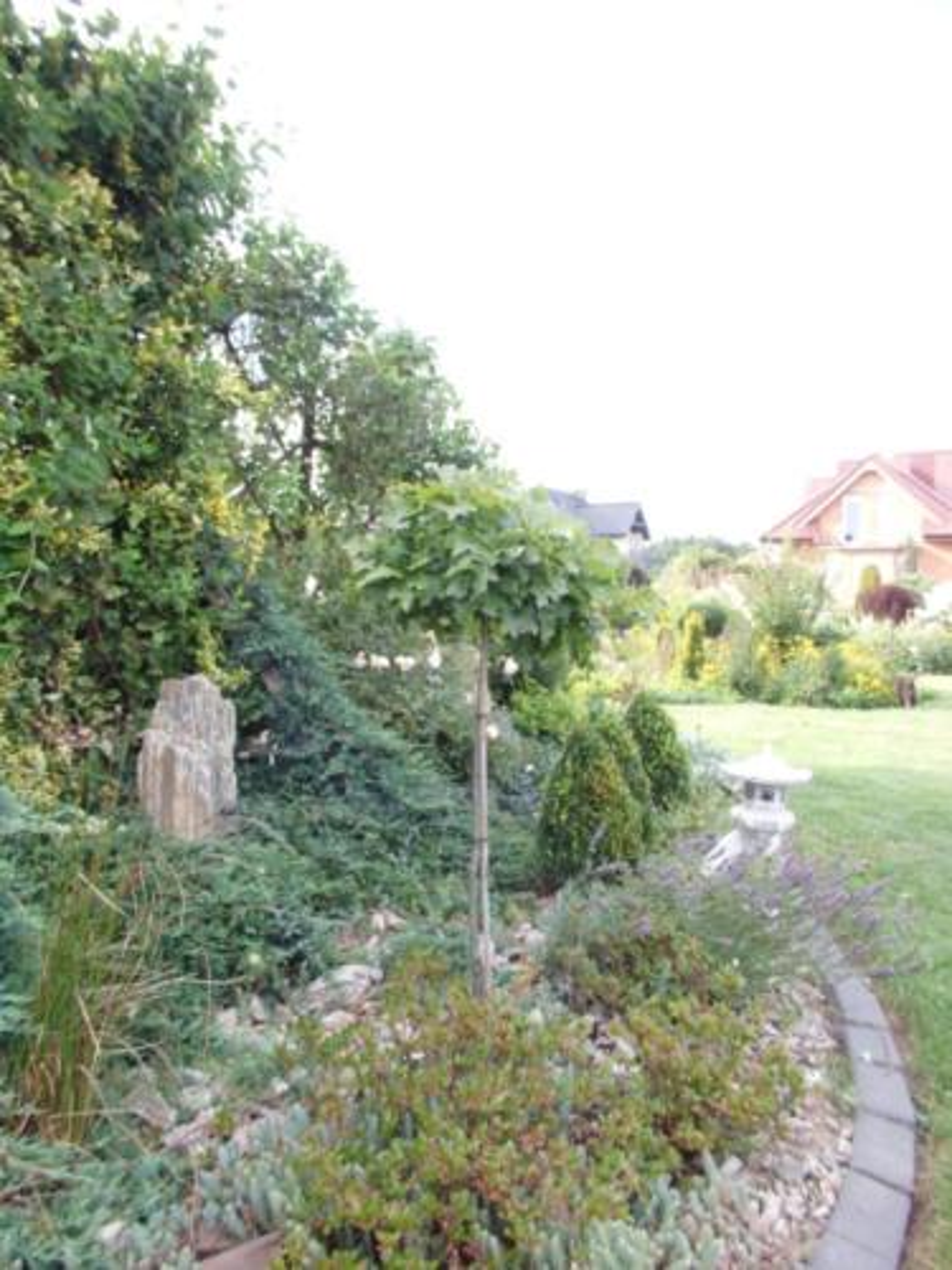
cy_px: 635
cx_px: 476
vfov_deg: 69.4
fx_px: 917
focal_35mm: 25
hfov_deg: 54.9
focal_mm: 4.5
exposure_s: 1/125
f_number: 3
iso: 125
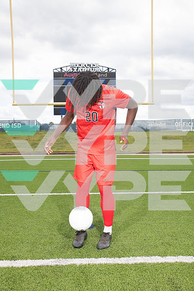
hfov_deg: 38.9
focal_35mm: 34
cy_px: 146
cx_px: 97
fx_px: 275
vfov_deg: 55.8
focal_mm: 34
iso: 125
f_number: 7.1
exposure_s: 1/400
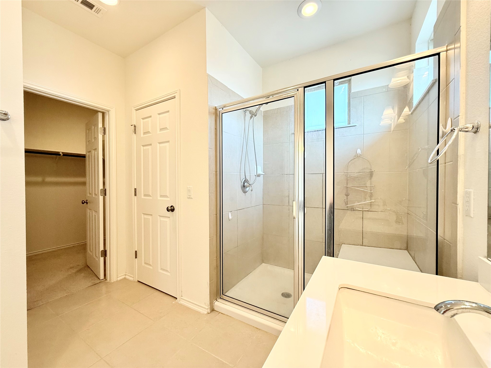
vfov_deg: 85.7
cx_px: 246
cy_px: 184
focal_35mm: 14
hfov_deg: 102.1
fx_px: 199
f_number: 2.2
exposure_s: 1/120
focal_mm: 2.22
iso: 160
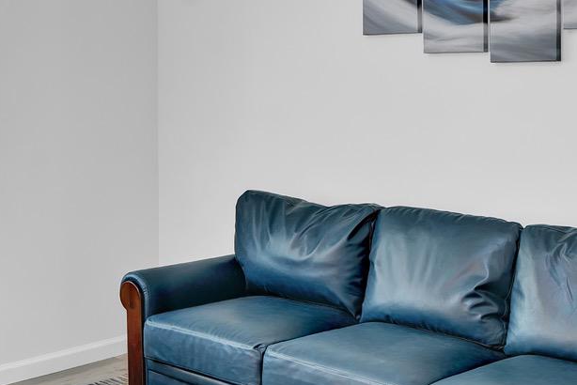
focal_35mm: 60
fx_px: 962
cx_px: 189
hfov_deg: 33.1
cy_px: 84
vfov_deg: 22.4
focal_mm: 18
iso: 400
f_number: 8
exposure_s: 1/5
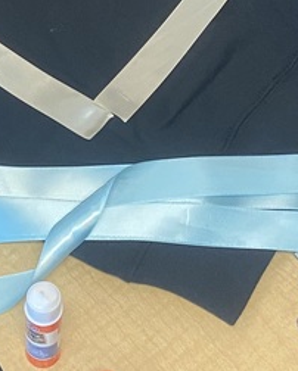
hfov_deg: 14.7
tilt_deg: -59.4
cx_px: 3
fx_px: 1134
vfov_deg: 18.6
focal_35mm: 103
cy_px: 140
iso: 200
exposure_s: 1/60
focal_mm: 4.25
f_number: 1.8
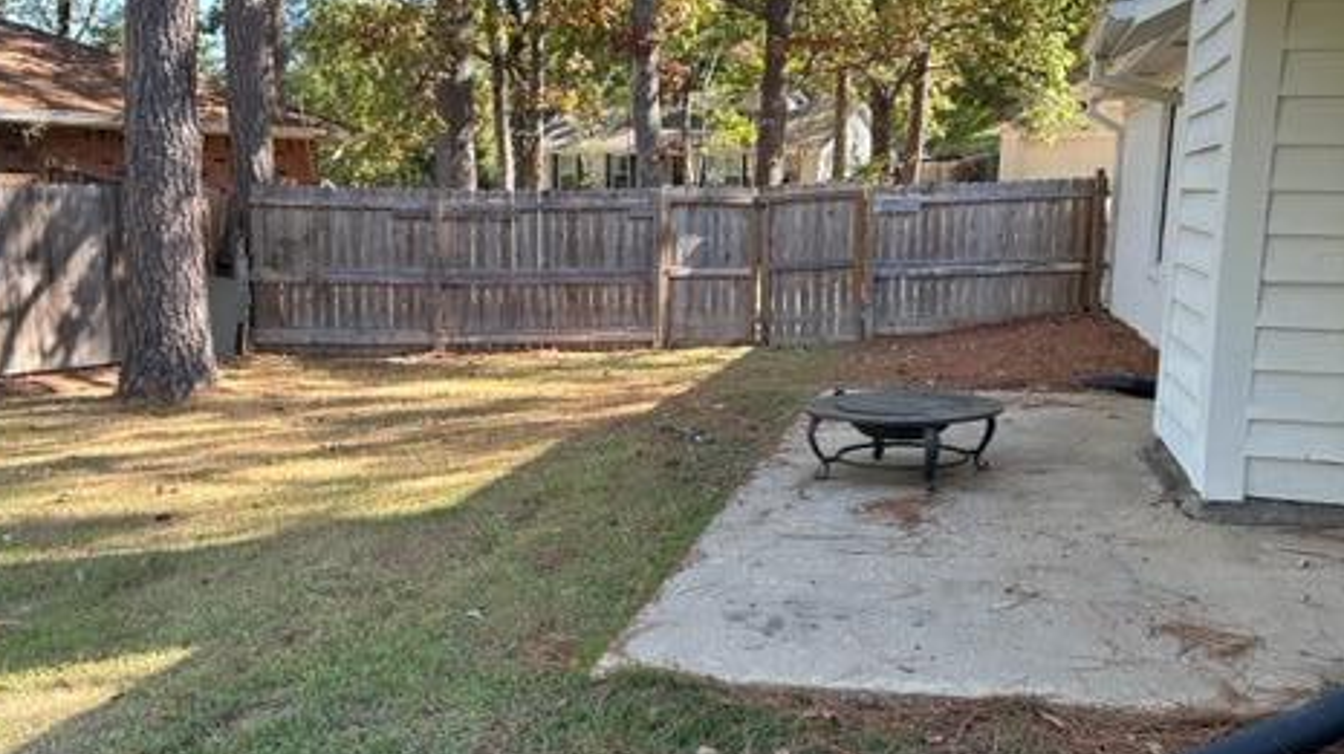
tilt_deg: -11.1
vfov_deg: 32.7
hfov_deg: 55.3
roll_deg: -0.4
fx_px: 1282
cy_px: 442
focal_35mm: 36
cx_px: 653
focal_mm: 6.86
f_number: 1.78
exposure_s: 1/373
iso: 80
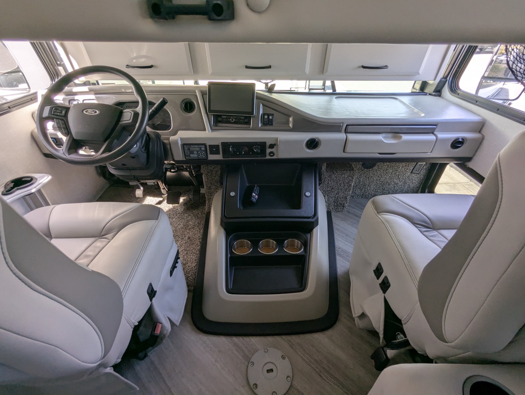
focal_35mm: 16
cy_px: 198
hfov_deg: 94.4
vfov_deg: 78.2
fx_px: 243
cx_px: 262
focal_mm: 2.35
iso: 56
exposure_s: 1/152
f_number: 2.2
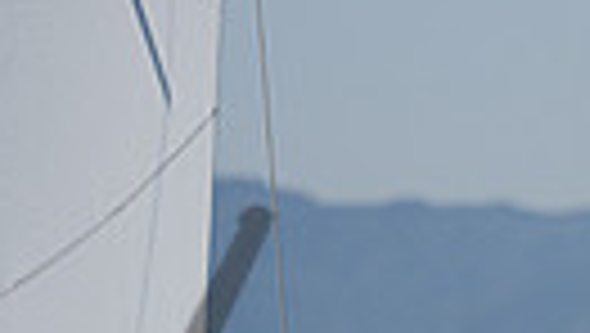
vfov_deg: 1.1
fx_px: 16647
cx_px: 346
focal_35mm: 1063
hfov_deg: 2.0
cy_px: 719
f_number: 5
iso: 400
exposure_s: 1/4000
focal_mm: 220
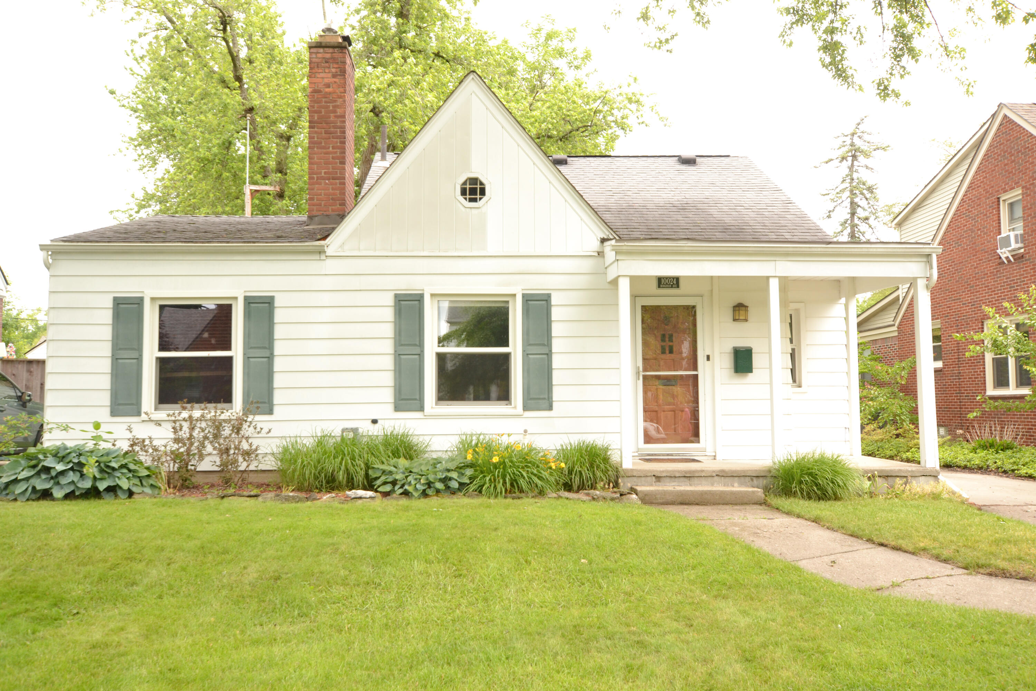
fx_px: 863
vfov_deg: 43.6
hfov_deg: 61.9
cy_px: 346
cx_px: 518
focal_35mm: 30
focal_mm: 20
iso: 400
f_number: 6.3
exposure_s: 1/160
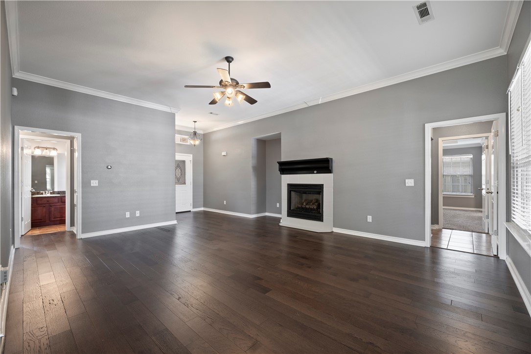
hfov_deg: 104.3
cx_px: 266
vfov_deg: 81.2
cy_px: 177
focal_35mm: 14
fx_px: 206
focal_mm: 14
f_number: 8
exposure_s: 1/3
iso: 640
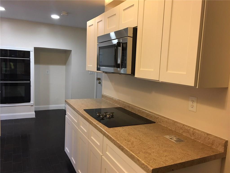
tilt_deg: -5.7
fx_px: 193
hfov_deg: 61.7
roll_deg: -2.6
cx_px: 115
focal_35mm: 29
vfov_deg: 48.2
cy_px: 86
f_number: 2.2
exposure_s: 1/33
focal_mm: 4.15
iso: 160
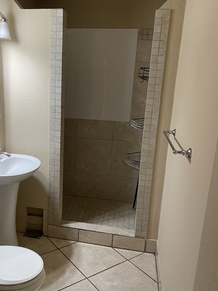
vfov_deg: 55.4
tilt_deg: -15.3
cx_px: 82
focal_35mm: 33
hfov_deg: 42.6
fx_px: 277
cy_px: 147
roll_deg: -2.3
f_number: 1.6
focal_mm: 4.2
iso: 160
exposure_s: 1/60
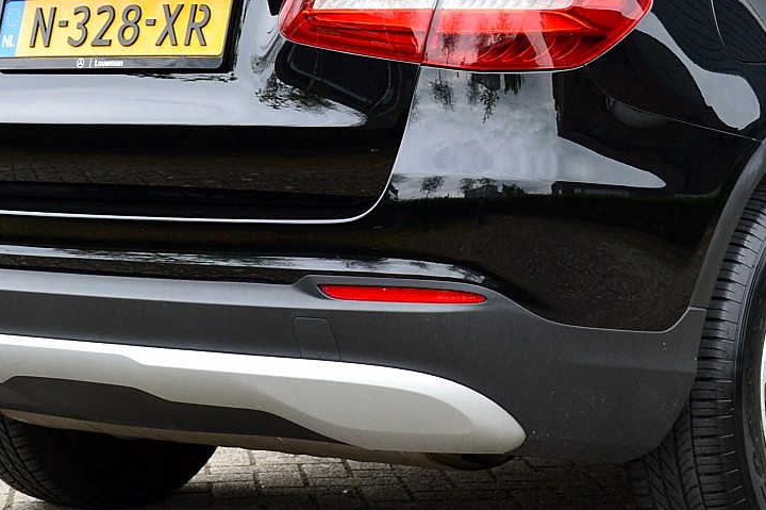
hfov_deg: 17.7
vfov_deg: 11.8
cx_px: 585
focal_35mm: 115
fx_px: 2445
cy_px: 75
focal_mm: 34
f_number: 8
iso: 400
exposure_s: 1/80
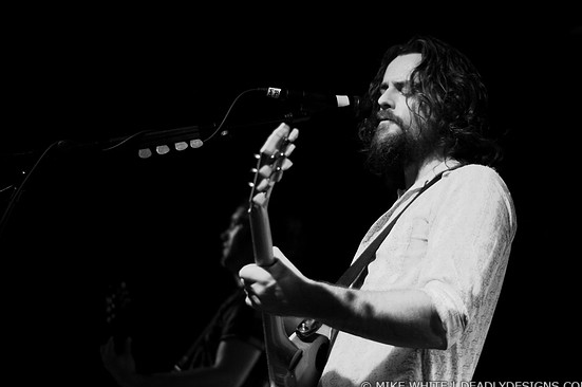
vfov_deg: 17.2
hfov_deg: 25.7
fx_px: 1276
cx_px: 288
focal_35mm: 79
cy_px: 192
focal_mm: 50
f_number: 1.8
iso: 1250
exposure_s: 1/40
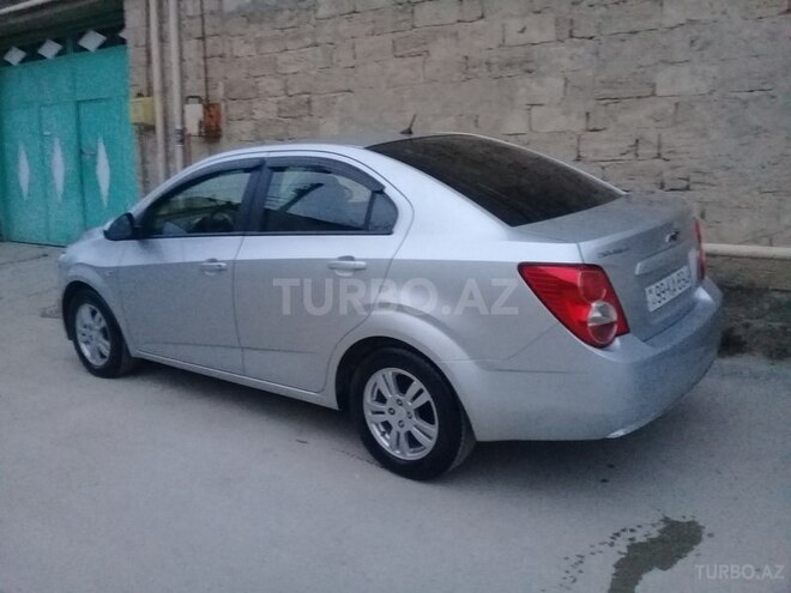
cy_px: 296
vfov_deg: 45.4
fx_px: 708
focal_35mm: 31
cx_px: 396
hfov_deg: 58.4
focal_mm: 3.3
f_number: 2.2
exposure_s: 1/17
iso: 500
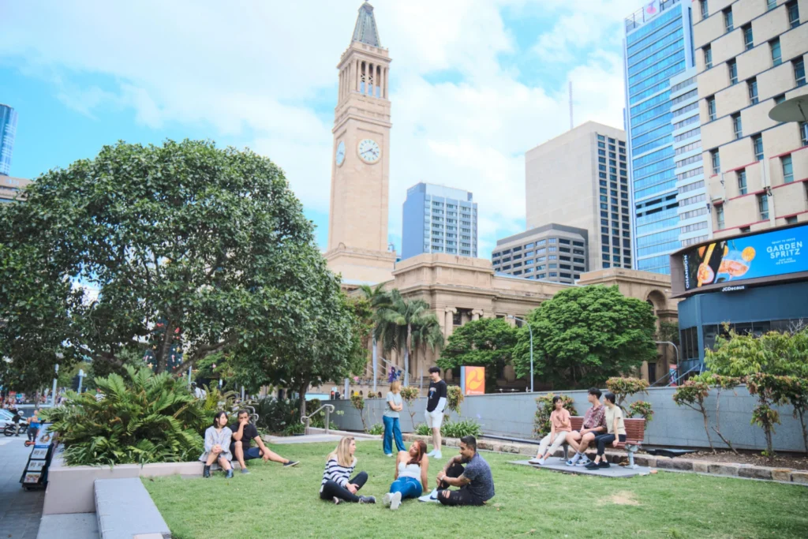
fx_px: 584
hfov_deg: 69.4
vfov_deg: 49.6
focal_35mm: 26
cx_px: 404
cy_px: 270
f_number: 2.8
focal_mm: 17
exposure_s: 1/1600
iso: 800
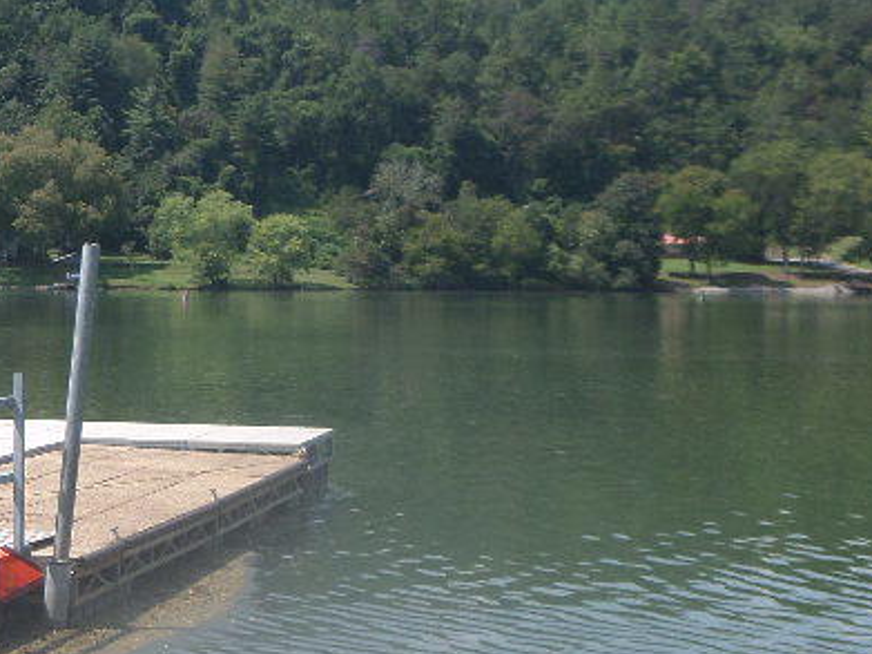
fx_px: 2443
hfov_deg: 19.0
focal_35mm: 97
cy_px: 408
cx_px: -203
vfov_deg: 15.2
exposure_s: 1/750
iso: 80
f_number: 3.7
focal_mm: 6.7
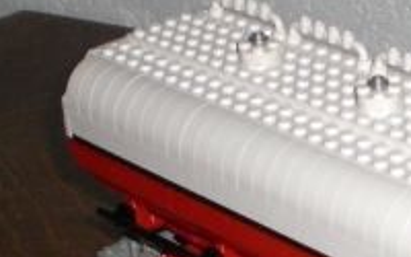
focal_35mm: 129
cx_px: 440
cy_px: 356
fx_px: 1445
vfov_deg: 9.9
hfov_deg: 15.8
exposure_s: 1/60
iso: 200
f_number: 3.1
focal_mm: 6.3
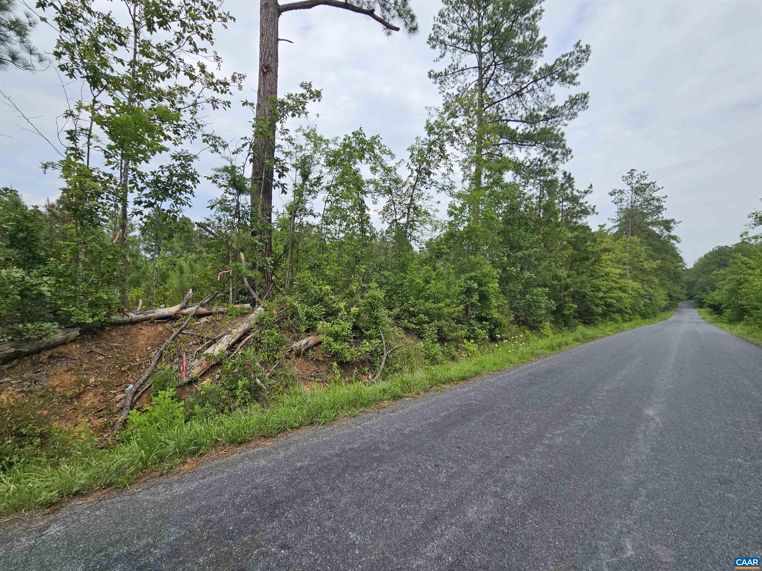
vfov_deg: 89.9
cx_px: 381
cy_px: 286
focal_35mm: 13
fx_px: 286
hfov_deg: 106.2
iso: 50
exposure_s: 1/1380
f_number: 2.2
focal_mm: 2.2
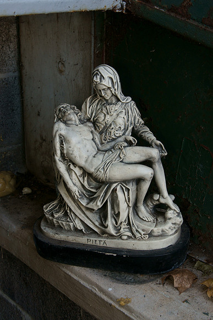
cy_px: 160
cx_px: 106
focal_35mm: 52
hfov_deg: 25.8
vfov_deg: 37.8
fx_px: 466
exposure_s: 1/60
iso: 400
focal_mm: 35
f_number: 7.1
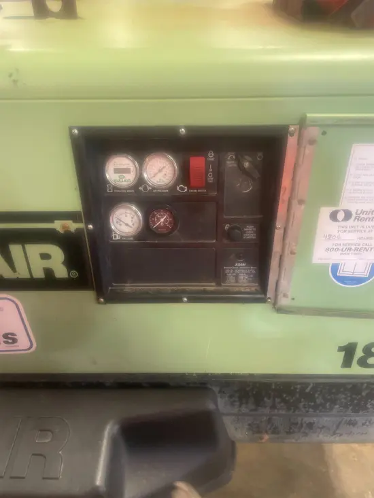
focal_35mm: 26
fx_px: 374
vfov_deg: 67.3
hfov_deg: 53.1
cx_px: 187
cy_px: 249
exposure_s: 1/60
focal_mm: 4.2
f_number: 1.6
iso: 400
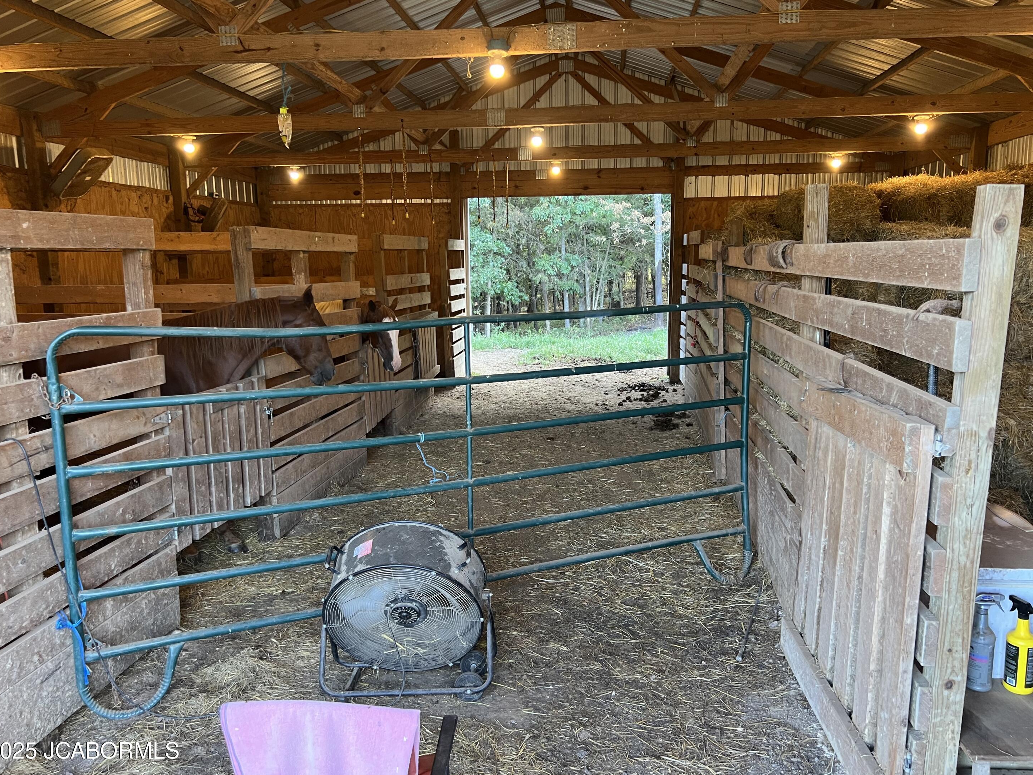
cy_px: 385
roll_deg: +1.6
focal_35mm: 27
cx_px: 505
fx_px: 806
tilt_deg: -9.0
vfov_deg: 51.4
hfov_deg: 65.3
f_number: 1.5
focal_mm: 5.7
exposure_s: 1/60
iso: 125
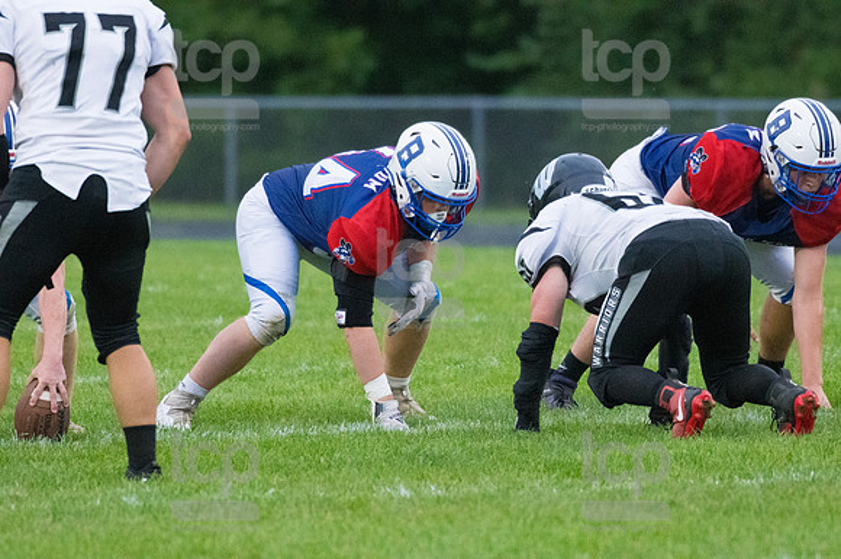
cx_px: 420
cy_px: 280
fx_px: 12958
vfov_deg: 2.5
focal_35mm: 555
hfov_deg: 3.7
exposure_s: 1/2000
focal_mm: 370
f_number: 5.6
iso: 6400
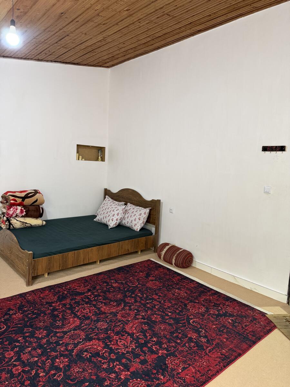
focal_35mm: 24
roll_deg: -4.0
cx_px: 145
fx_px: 268
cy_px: 194
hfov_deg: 56.8
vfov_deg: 71.6
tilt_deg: -6.3
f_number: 1.78
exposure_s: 1/60
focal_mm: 6.76
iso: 250
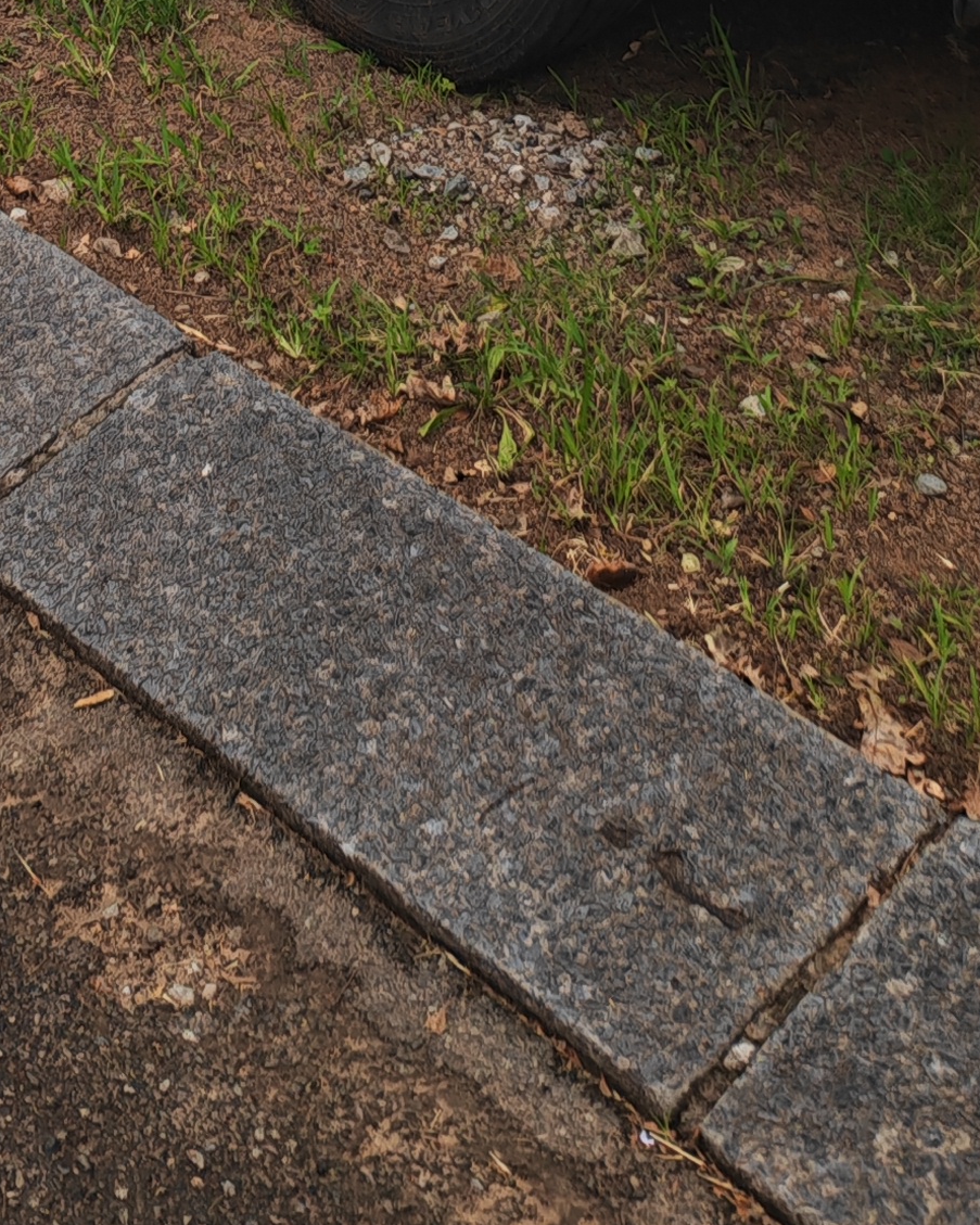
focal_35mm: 85
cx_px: 467
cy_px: -934
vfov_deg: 18.2
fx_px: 3082
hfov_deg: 18.1
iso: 50
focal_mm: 6.12
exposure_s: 1/320
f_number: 1.9
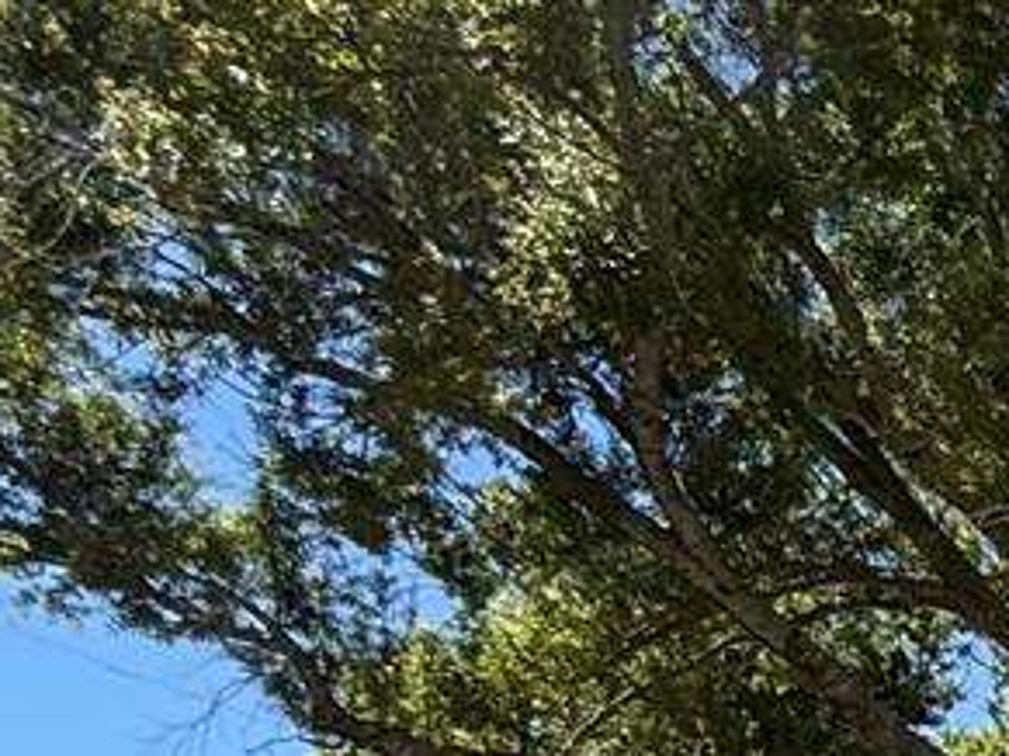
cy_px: 1269
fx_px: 2243
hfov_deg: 18.1
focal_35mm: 77
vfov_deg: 16.6
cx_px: 1966
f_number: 2.2
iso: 50
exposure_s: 1/1235
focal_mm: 2.22
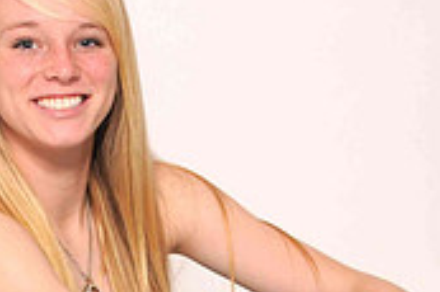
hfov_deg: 10.8
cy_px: 334
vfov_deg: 7.1
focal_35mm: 191
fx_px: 2332
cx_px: 206
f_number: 9
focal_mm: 38
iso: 200
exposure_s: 1/60
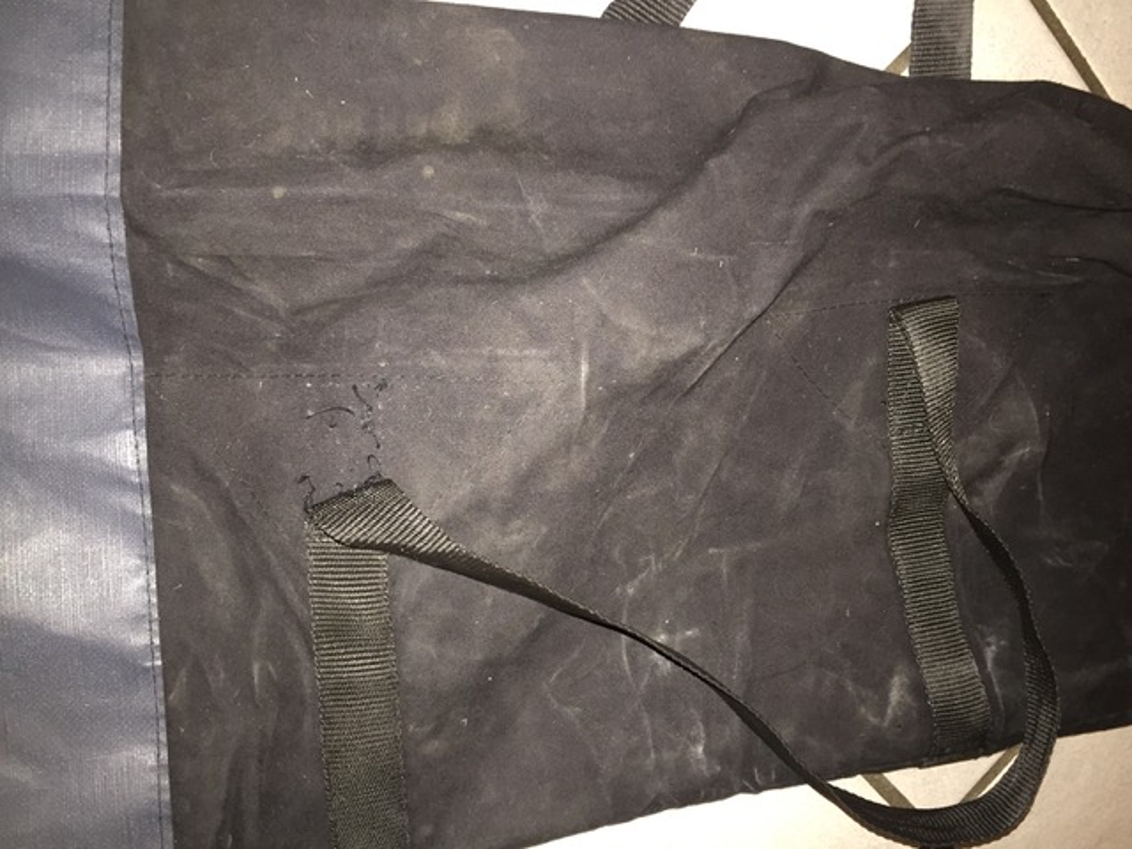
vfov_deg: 48.2
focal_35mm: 29
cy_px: 424
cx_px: 566
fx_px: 948
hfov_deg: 61.7
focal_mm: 4.15
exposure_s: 1/17
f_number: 2.2
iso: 200
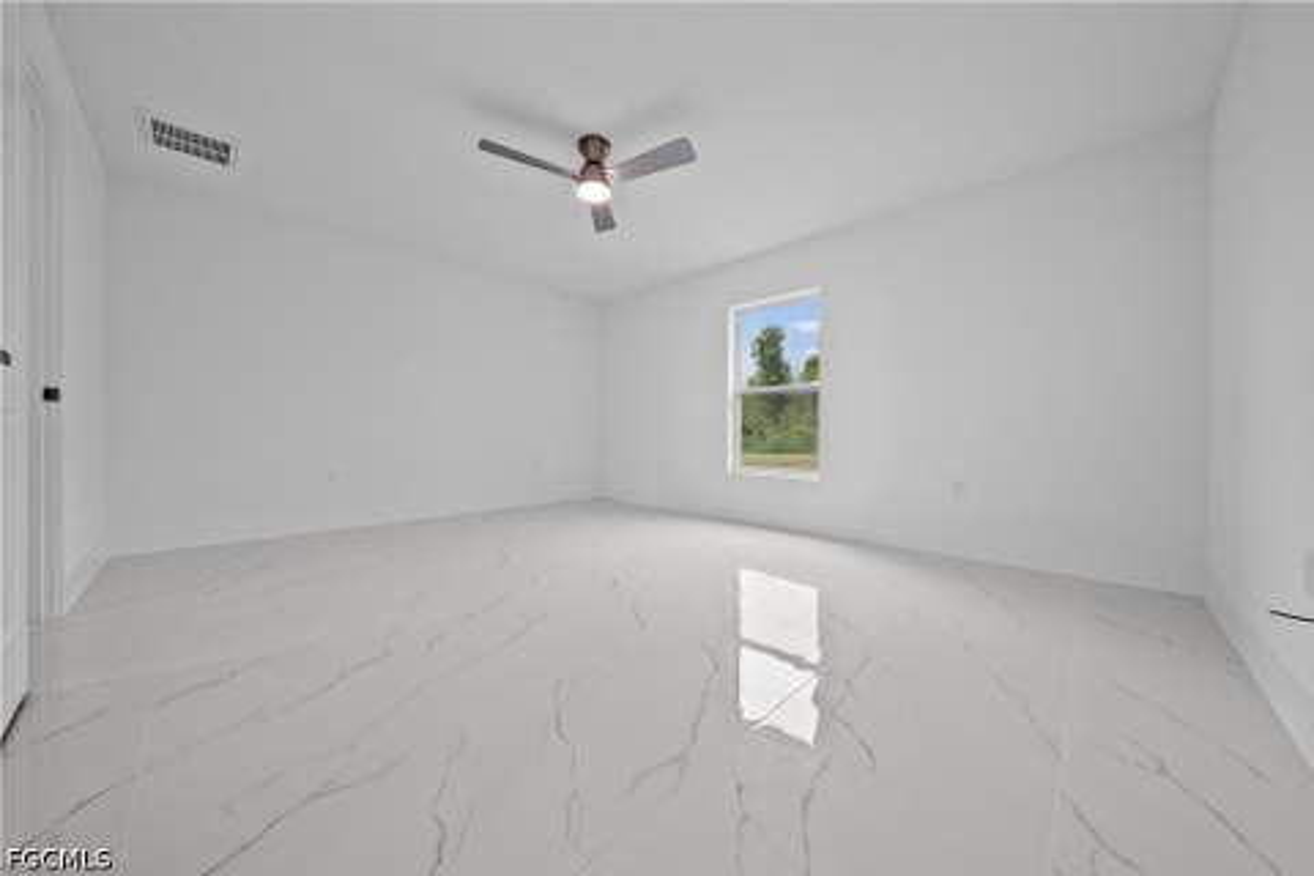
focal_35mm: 12
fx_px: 438
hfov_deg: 112.6
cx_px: 657
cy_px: 438
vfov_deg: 90.0
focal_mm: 12
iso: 200
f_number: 9
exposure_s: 1/4
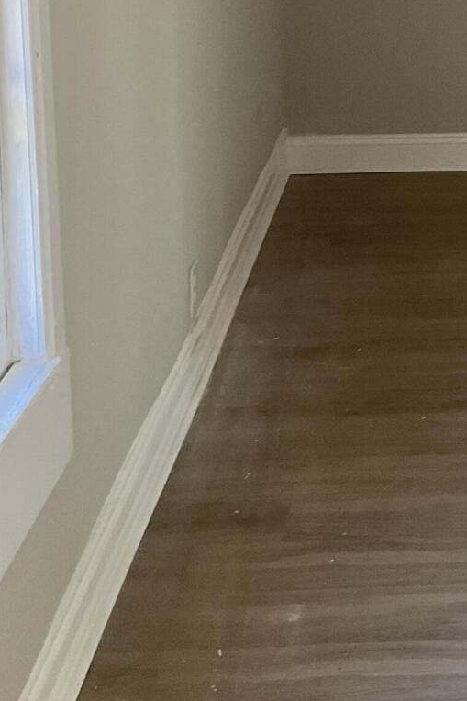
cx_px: 601
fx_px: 1538
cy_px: 55
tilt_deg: -9.7
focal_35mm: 79
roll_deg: -0.1
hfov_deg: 16.4
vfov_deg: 24.8
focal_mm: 3
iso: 64
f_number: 1.8
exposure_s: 1/60
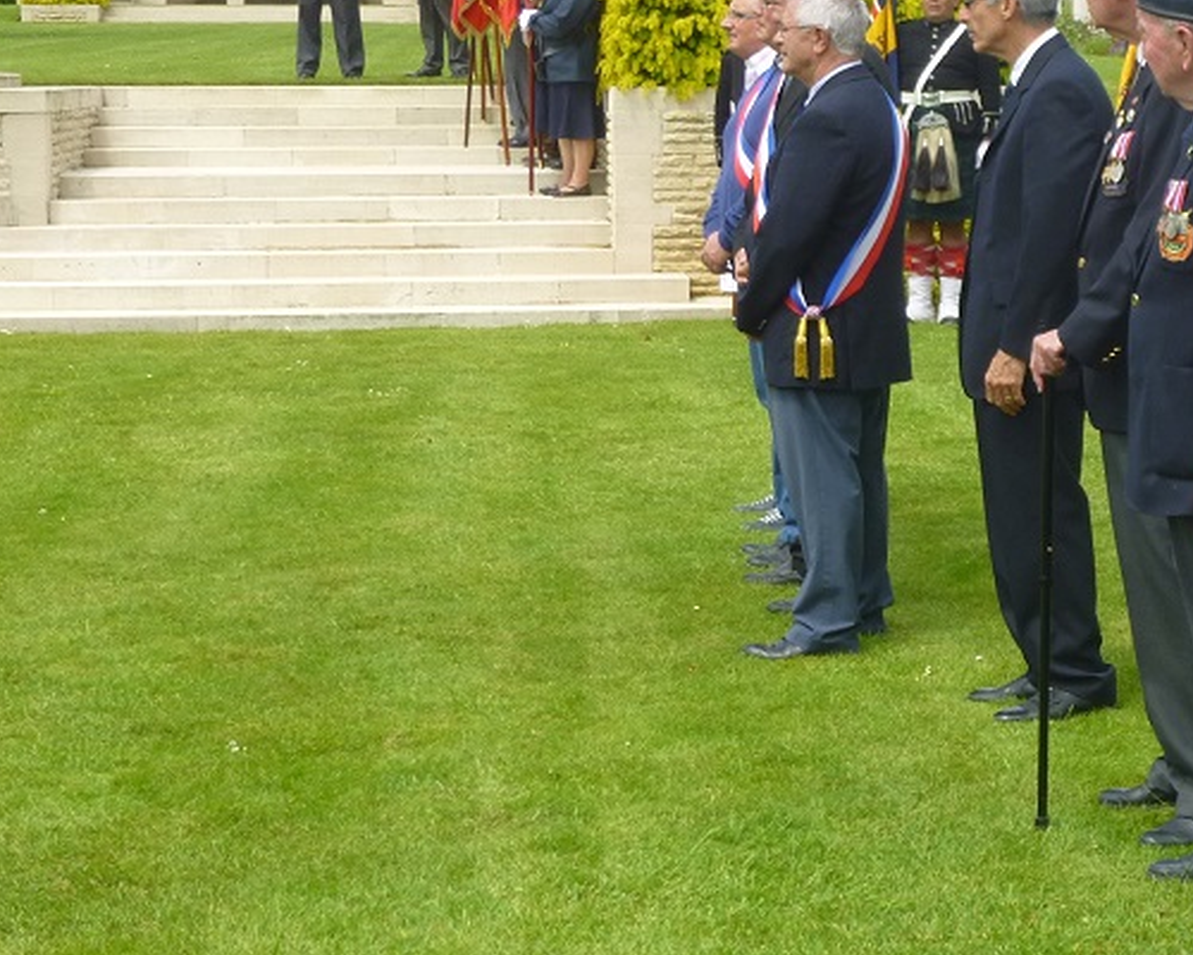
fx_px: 3390
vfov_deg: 16.0
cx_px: 1183
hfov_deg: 19.4
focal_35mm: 96
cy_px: 244
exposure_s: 1/320
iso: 100
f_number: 4
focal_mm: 8.6
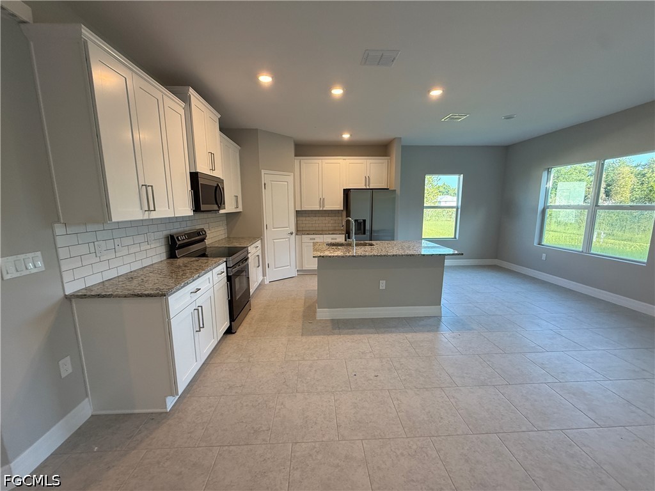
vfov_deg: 85.7
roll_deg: +1.7
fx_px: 265
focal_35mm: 14
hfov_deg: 102.1
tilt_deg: -5.2
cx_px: 328
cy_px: 246
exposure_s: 1/120
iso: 200
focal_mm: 2.22
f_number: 2.2
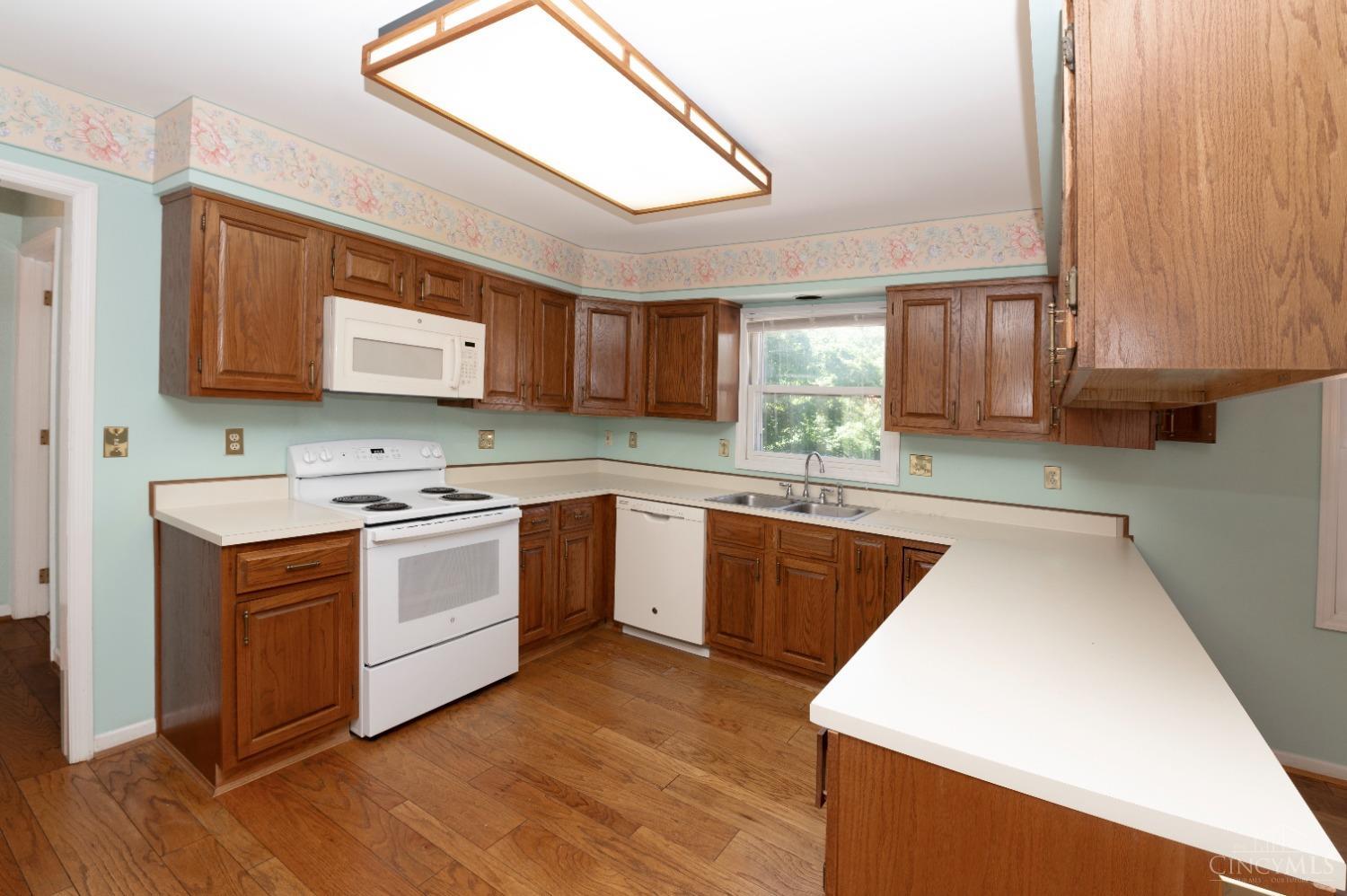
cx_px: 674
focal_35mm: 15
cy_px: 448
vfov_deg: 77.2
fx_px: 561
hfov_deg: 100.4
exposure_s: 1/25
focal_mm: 15
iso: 200
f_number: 8
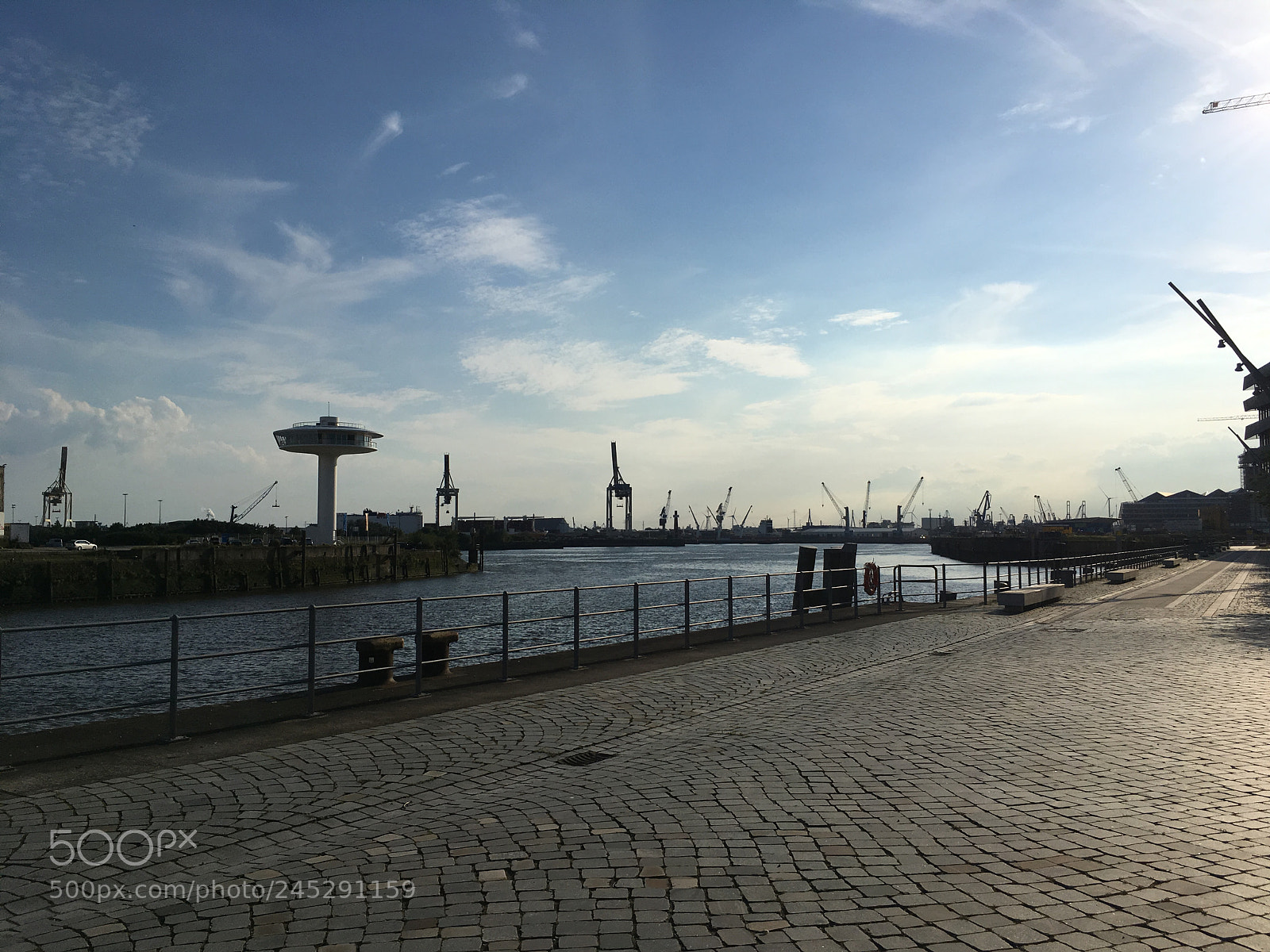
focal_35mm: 29
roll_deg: -0.3
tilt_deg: +3.6
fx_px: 1064
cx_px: 635
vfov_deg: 48.2
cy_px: 476
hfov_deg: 61.7
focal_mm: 4.15
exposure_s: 1/5495
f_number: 2.2
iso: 25
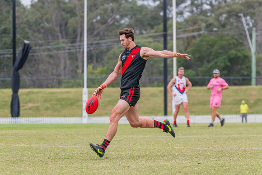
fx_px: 2177
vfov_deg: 4.6
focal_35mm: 299
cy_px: 88
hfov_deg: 6.9
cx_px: 128
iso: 800
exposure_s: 1/1250
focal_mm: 270
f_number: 7.1
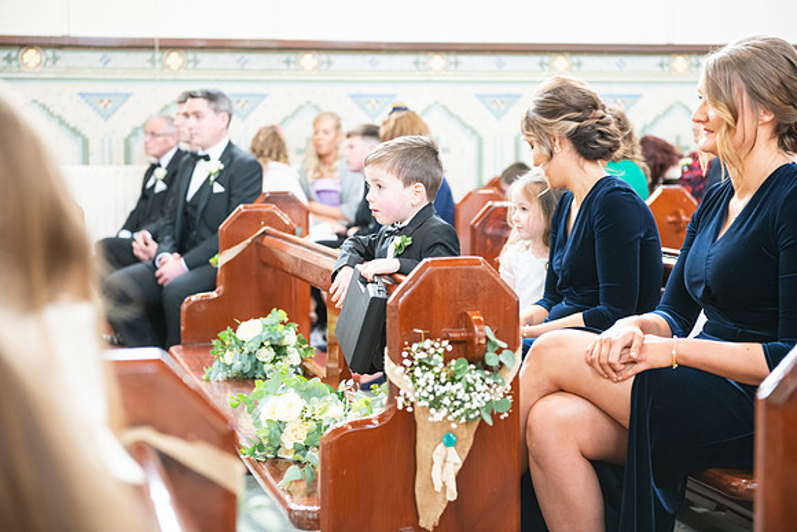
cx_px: 398
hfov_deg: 28.8
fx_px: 1550
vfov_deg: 19.5
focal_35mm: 70
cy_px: 266
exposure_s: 1/40
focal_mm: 70
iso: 1000
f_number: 3.5
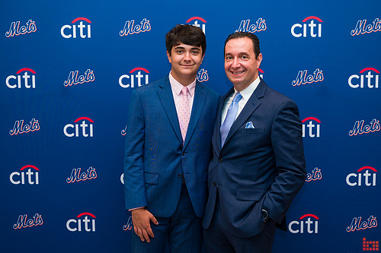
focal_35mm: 51
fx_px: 540
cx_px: 196
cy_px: 131
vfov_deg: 26.5
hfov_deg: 38.9
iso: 400
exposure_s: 1/200
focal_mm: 44
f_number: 4
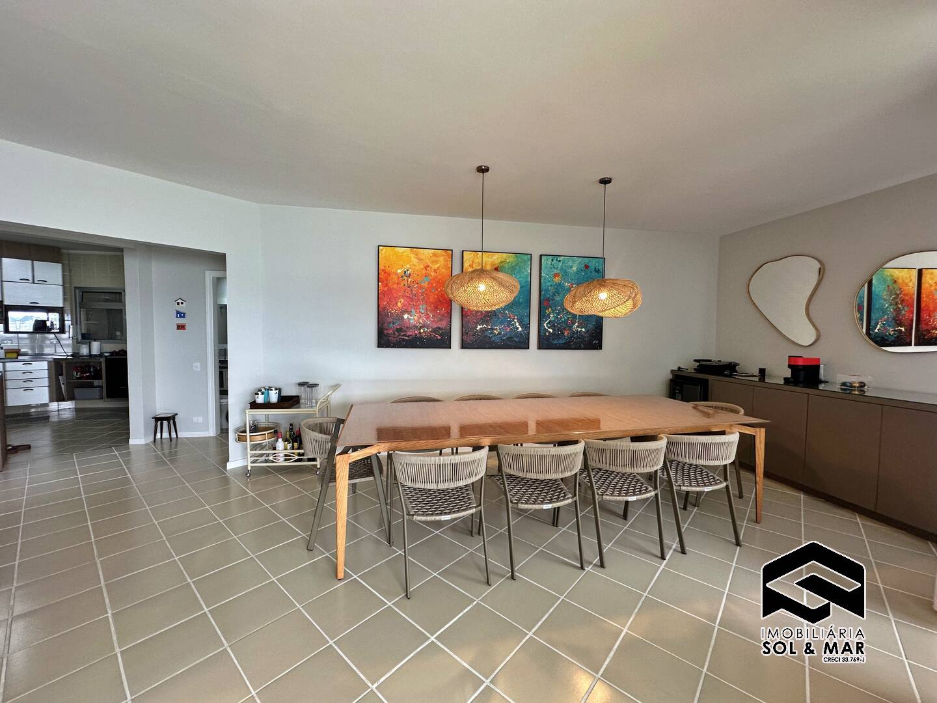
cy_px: 352
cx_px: 468
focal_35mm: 14
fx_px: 379
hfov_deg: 102.1
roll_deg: -0.1
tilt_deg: -1.2
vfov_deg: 85.7
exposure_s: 1/120
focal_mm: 2.22
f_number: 2.2
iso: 125
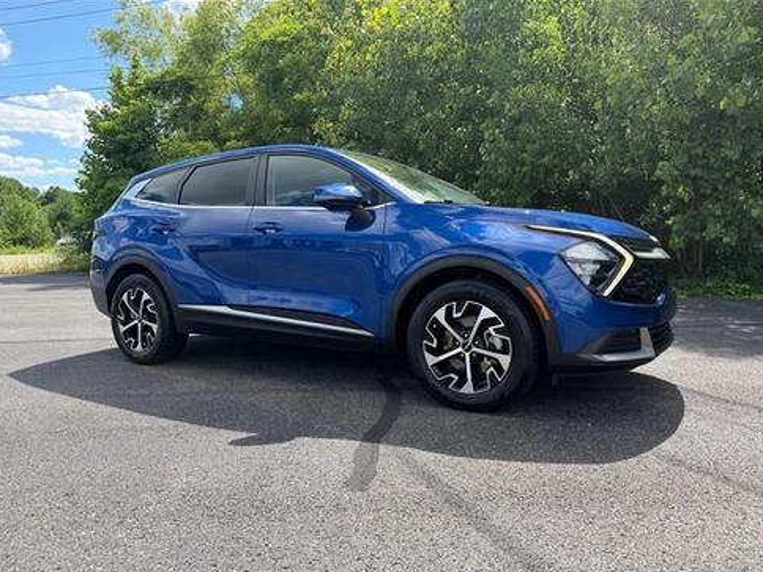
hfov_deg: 69.4
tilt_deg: -6.7
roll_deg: +0.5
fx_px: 551
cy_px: 296
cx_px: 380
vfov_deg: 54.9
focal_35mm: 25
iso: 100
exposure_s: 1/1949
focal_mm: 6.76
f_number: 1.78
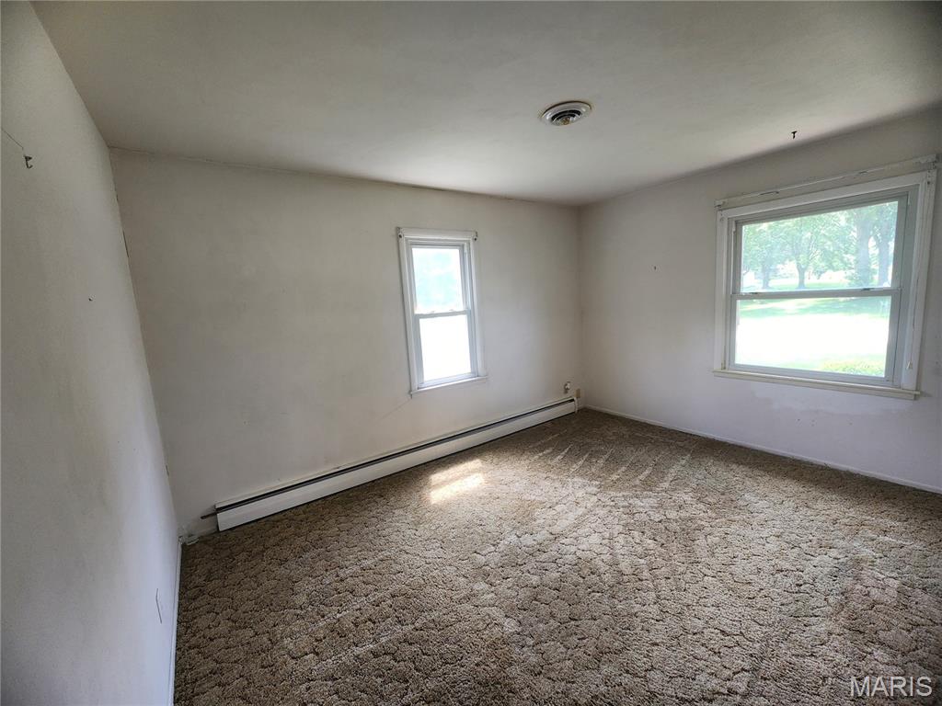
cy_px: 353
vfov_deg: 89.9
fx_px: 354
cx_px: 471
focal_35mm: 13
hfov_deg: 106.2
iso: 80
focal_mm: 2.2
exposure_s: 1/60
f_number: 2.2
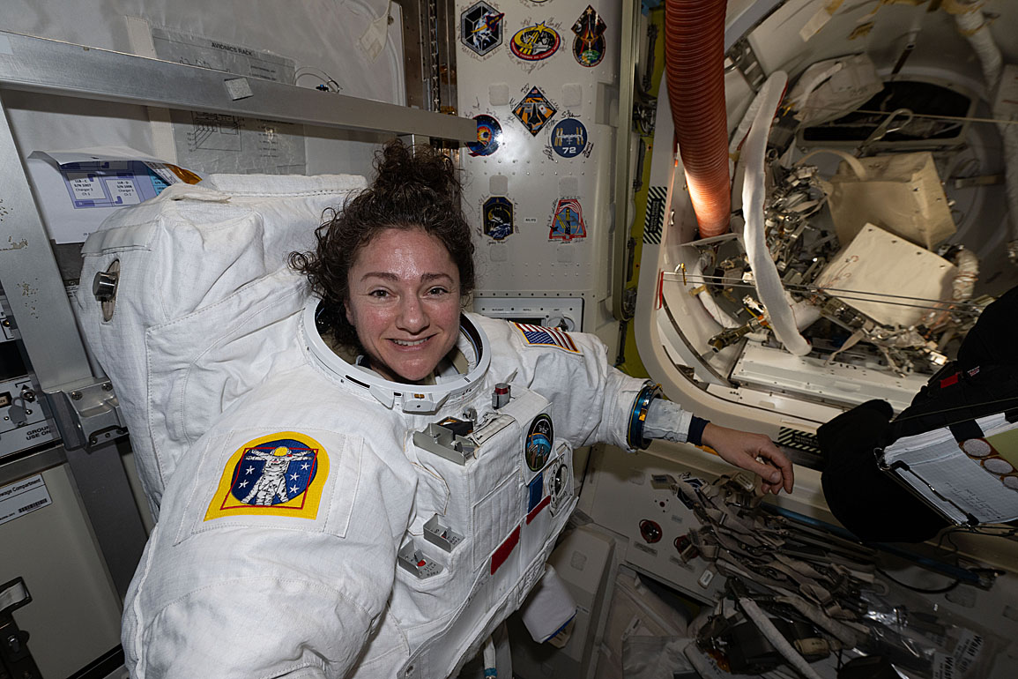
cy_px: 340
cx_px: 509
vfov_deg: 73.7
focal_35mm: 16
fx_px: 452
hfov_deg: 96.7
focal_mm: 16
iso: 800
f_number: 7.1
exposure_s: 1/60
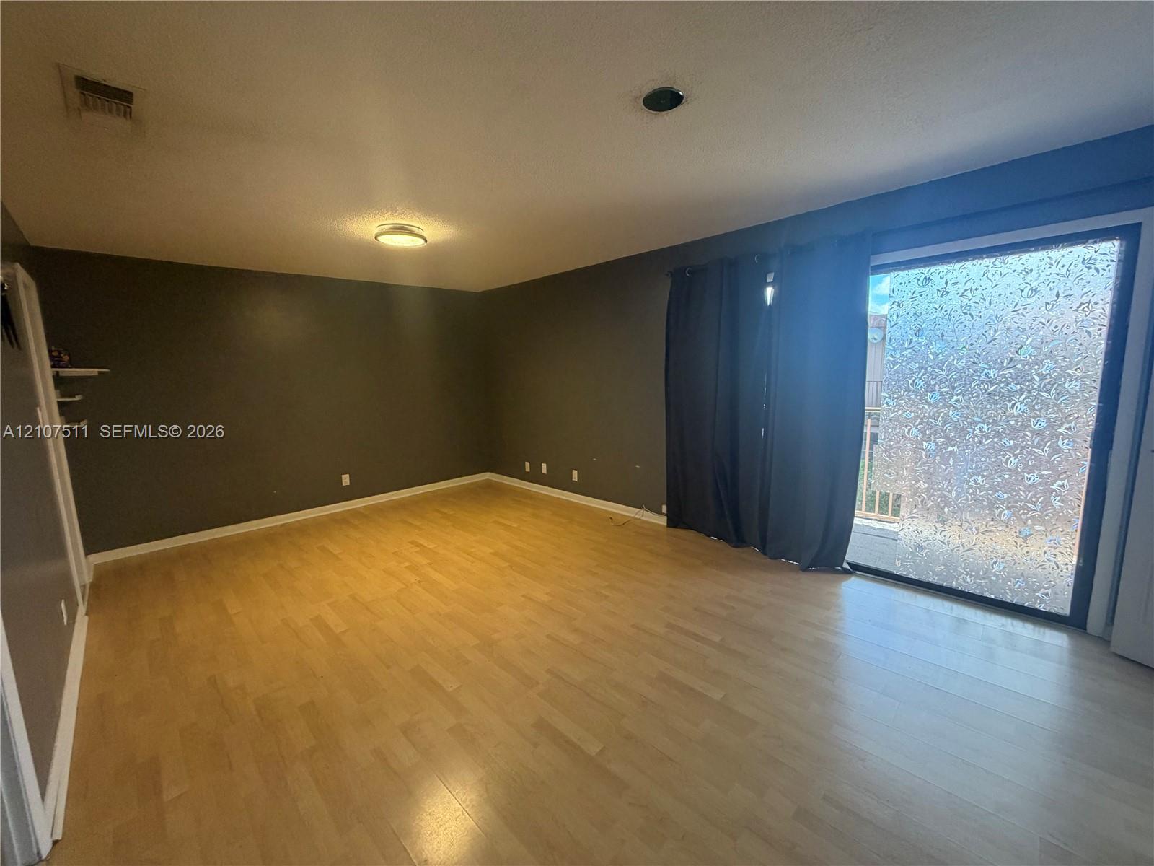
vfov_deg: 85.7
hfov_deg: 102.1
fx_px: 467
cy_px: 433
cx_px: 577
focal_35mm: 14
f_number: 2.2
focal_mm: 2.22
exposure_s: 1/60
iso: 250
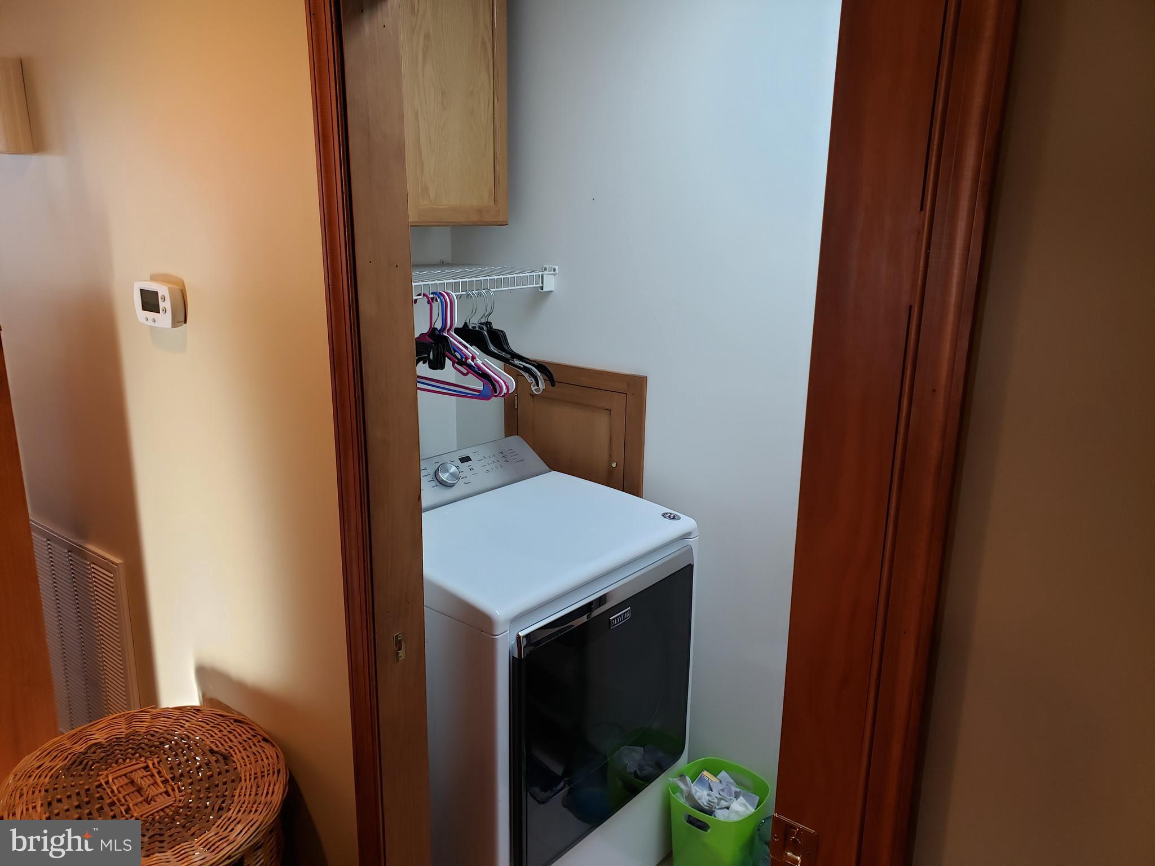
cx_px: 578
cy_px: 433
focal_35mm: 26
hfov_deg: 67.3
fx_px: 868
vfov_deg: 53.1
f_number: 2.4
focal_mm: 4.3
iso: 200
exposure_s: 1/60
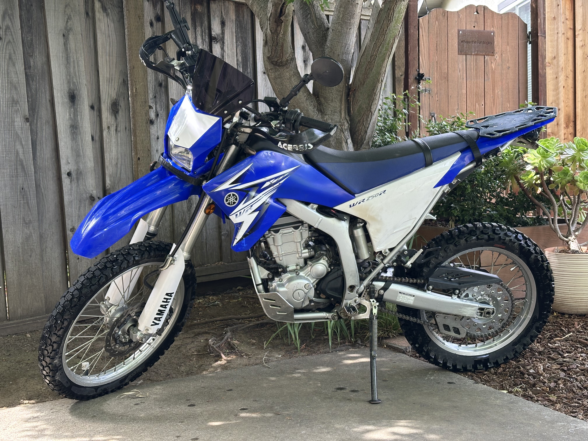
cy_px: 220
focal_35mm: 48
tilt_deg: -4.8
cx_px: 294
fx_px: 815
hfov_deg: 39.7
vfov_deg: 30.3
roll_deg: +2.1
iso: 80
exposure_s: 1/155
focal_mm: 6.86
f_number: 1.78
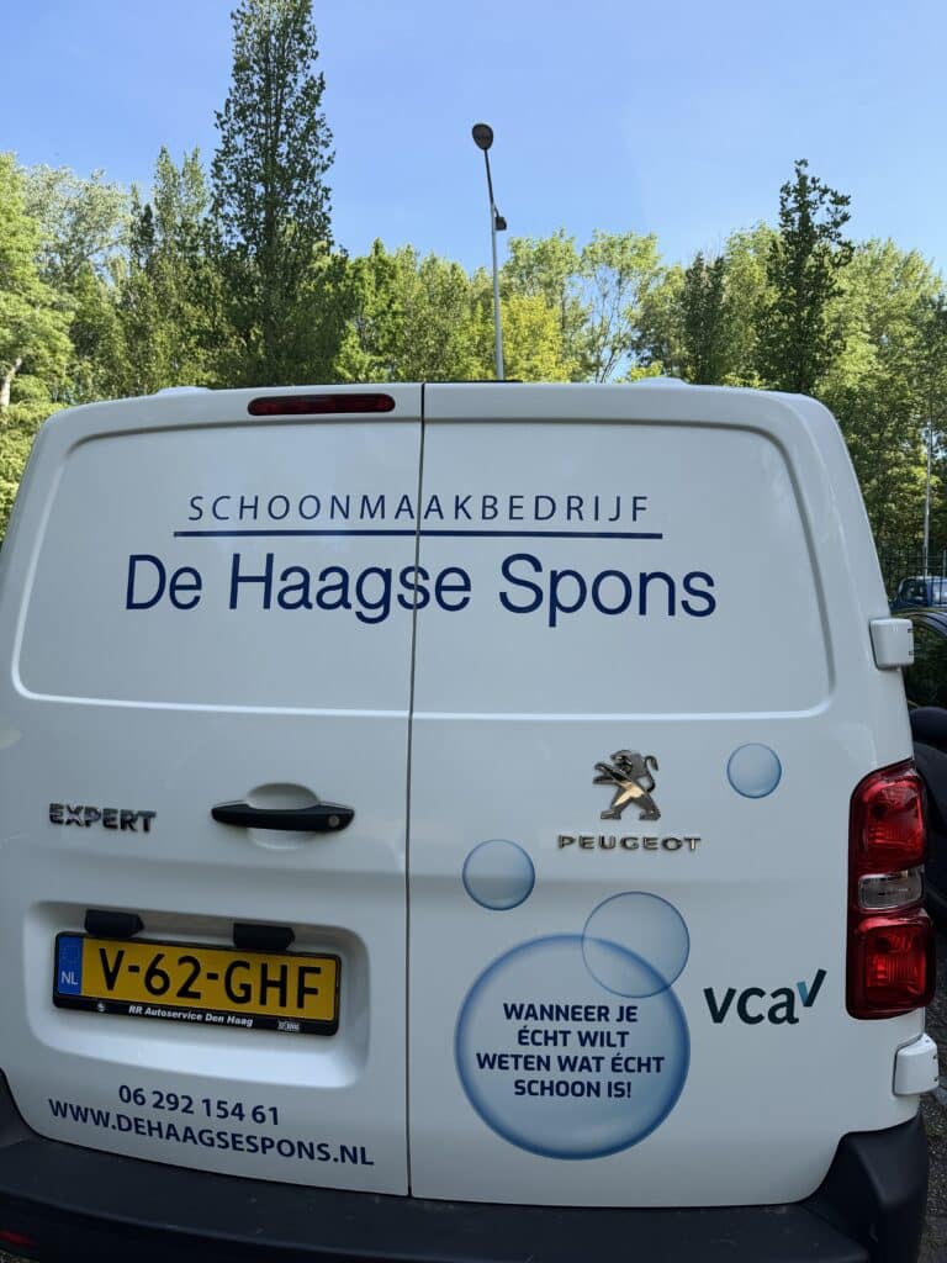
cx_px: 474
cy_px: 632
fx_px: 875
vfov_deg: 71.6
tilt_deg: -4.8
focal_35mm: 24
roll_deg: -0.1
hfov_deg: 56.8
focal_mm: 6.76
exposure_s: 1/1553
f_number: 1.78
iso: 80
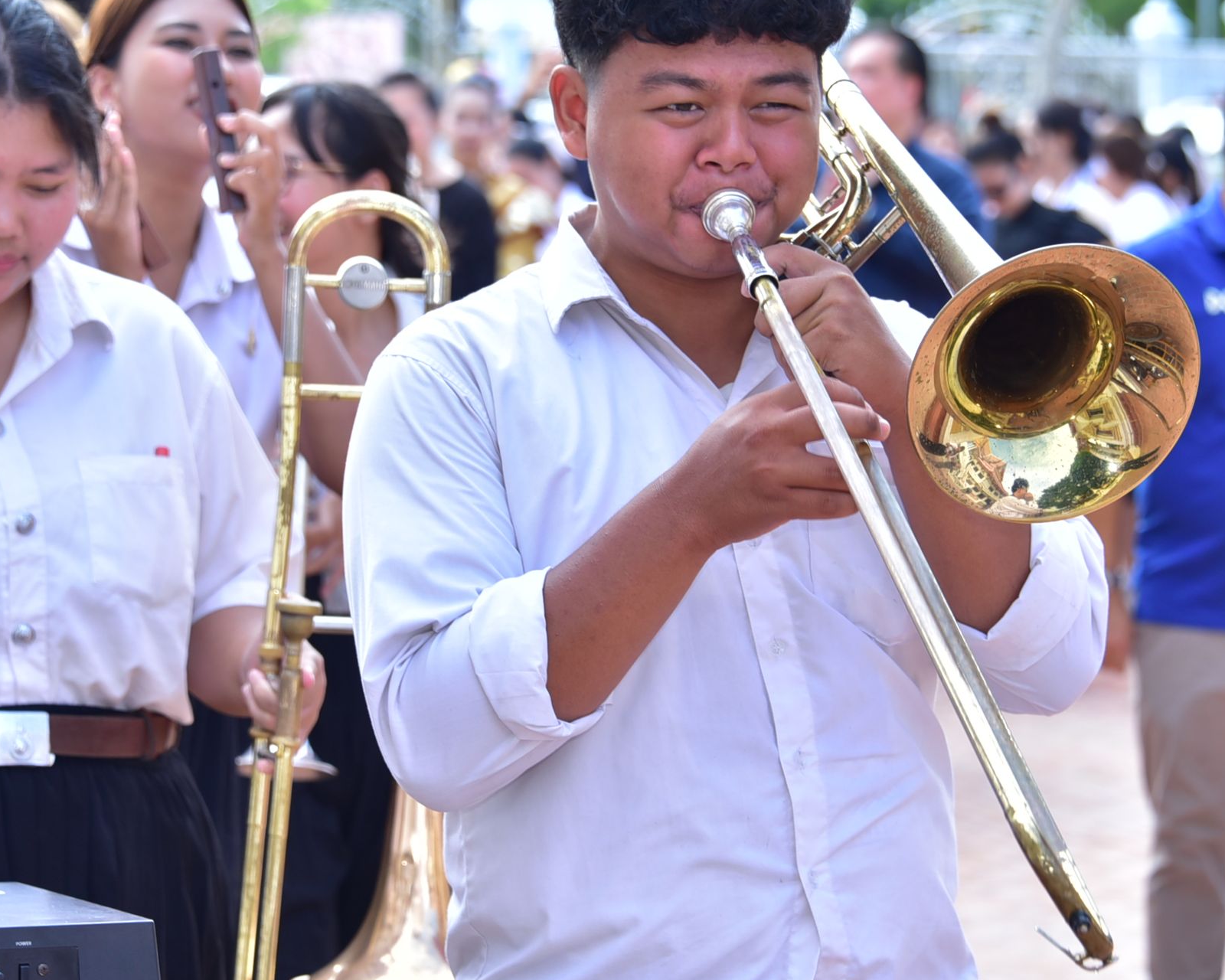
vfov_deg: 10.0
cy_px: 412
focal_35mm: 154
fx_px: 5583
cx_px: 733
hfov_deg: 12.5
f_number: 6.3
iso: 320
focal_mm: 105
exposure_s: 1/200
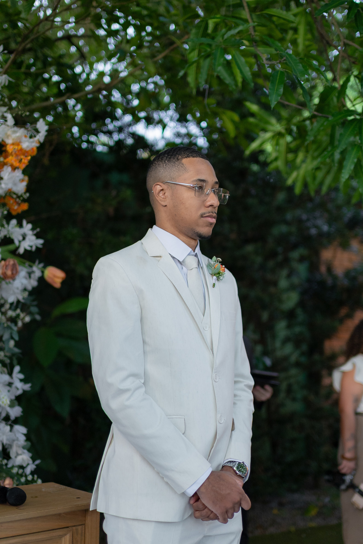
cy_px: 272
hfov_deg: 26.0
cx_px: 182
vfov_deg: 38.2
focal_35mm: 52
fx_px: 786
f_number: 1.4
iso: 500
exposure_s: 1/800
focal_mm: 35
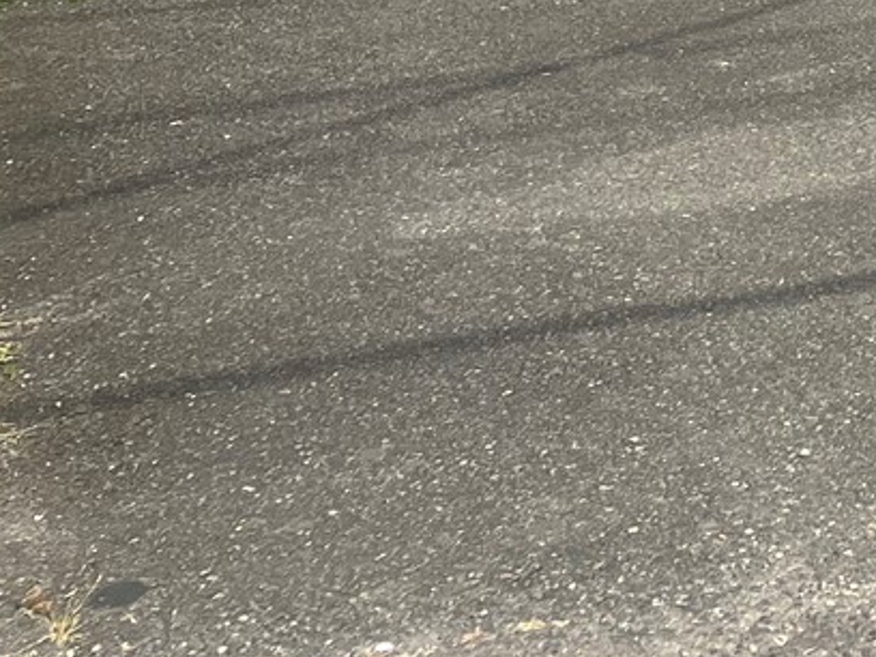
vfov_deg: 13.0
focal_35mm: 102
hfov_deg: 16.0
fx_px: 2581
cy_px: -573
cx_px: 1623
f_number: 1.6
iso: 50
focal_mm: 5.1
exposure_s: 1/4016
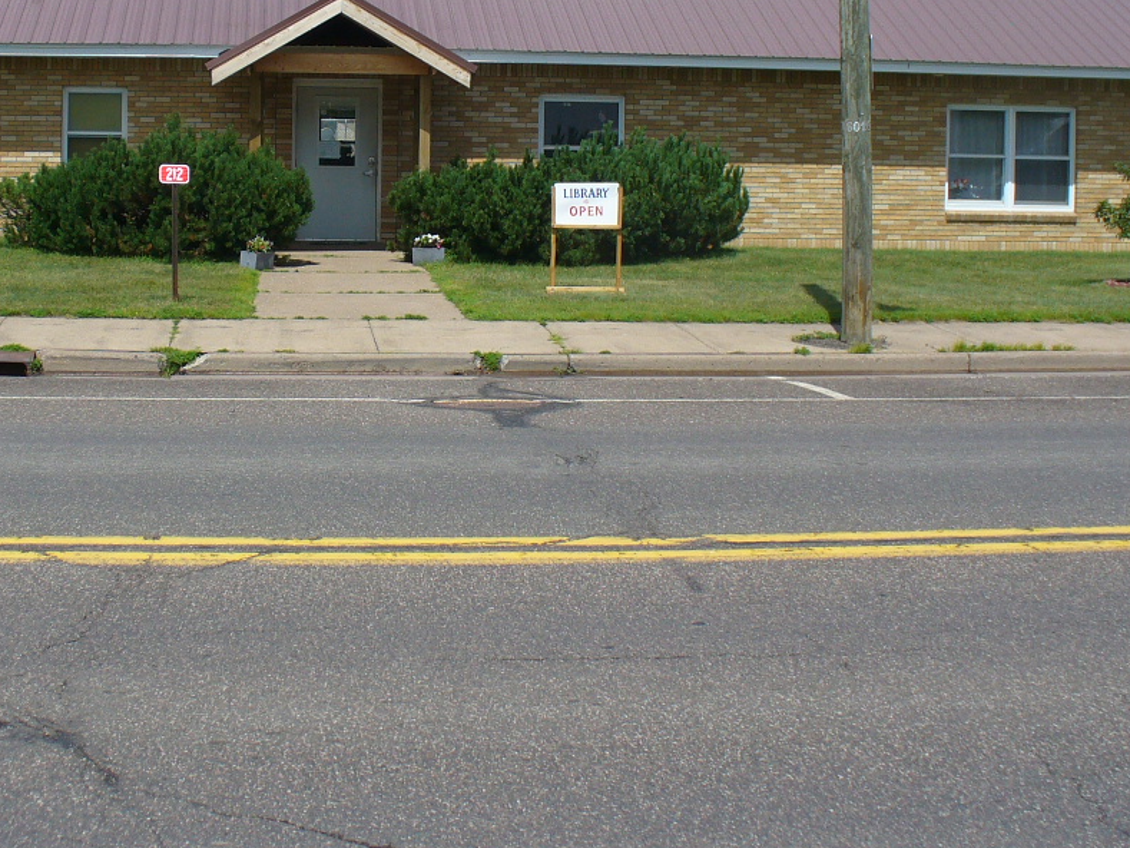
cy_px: 191
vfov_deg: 24.1
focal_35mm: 60
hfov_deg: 32.1
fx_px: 1959
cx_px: 455
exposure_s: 1/500
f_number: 5.6
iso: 80
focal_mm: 6.1
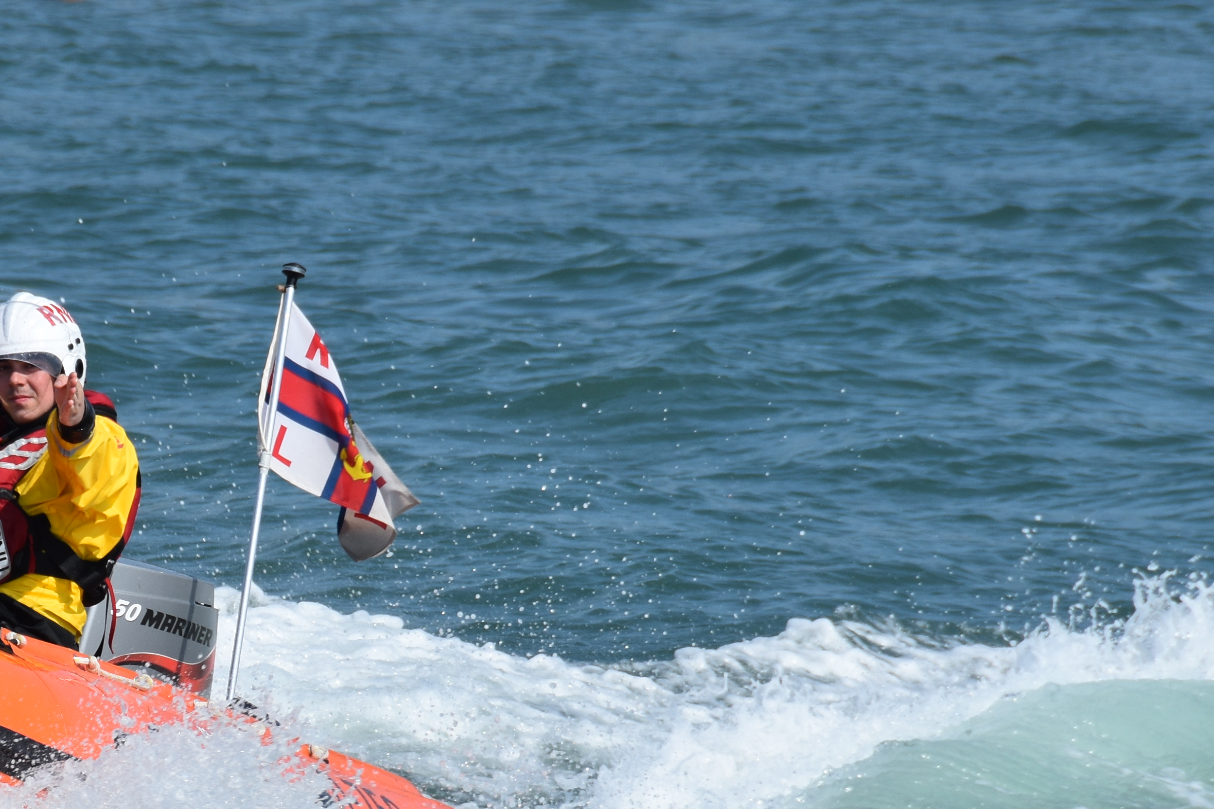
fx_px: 24309
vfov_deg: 1.9
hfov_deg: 2.9
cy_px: 600
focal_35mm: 721
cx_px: 155
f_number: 8
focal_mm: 200
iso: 110
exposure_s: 1/500
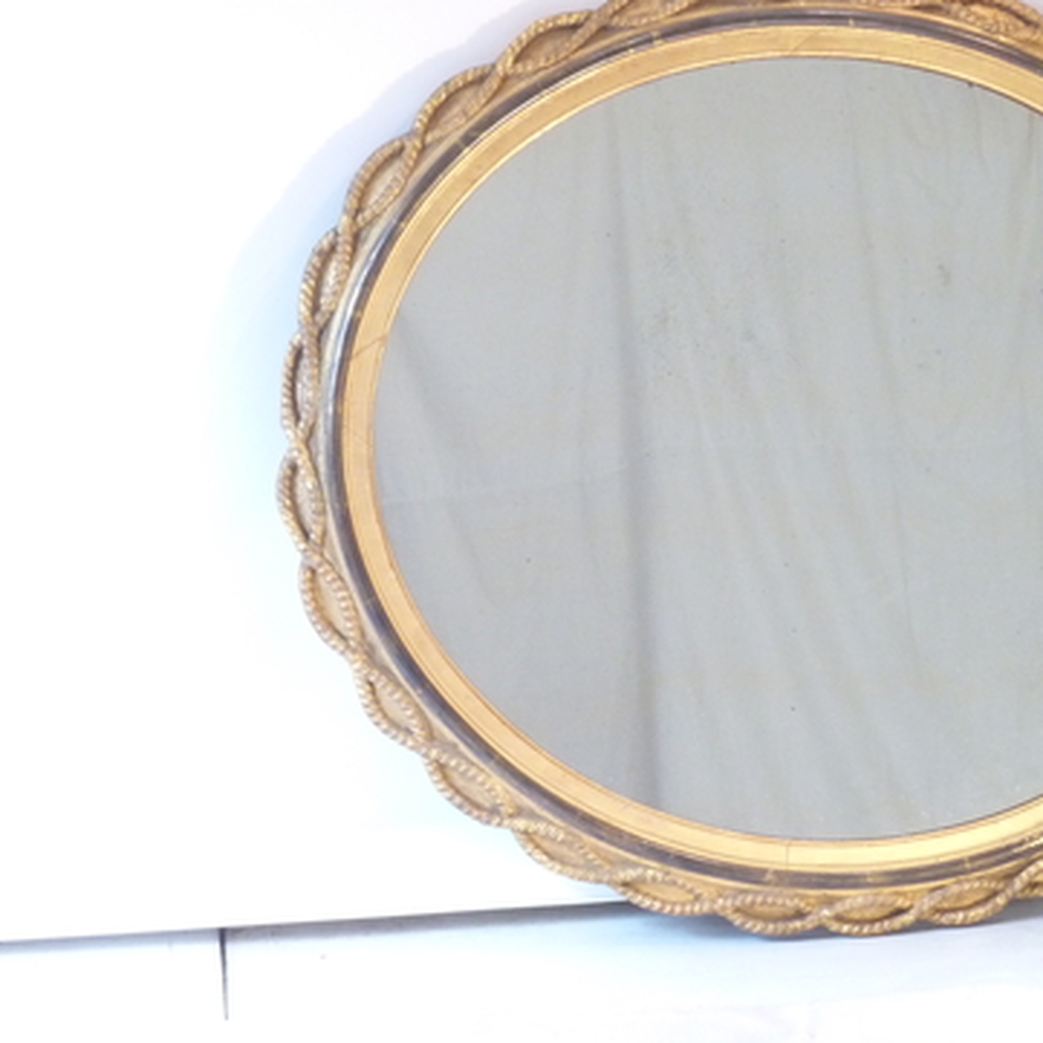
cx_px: 722
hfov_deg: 14.3
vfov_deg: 14.3
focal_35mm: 122
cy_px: 511
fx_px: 4159
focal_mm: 13.7
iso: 400
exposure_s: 1/13
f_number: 4.2
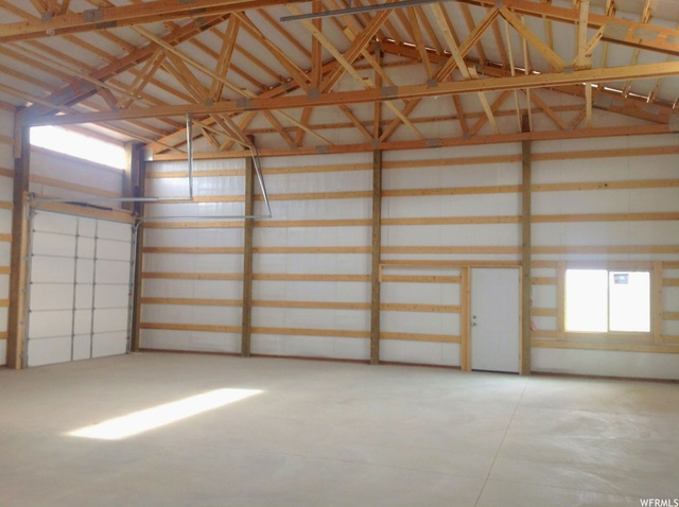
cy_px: 254
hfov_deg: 52.7
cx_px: 340
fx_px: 686
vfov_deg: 40.6
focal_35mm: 35
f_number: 2.4
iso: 80
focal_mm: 4.28
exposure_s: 1/15
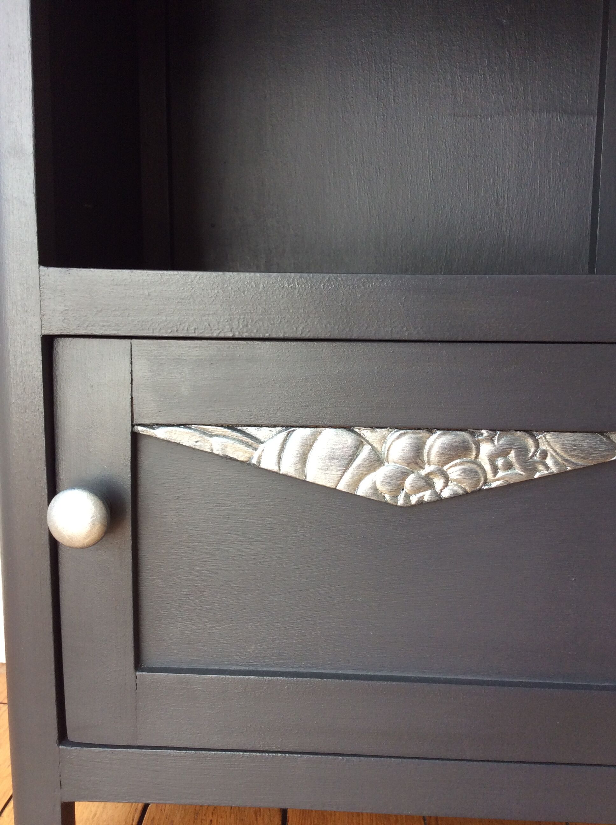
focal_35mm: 32
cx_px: 308
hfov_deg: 44.1
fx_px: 761
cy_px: 412
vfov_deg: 56.9
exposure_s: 1/100
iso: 40
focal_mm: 3.3
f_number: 2.4
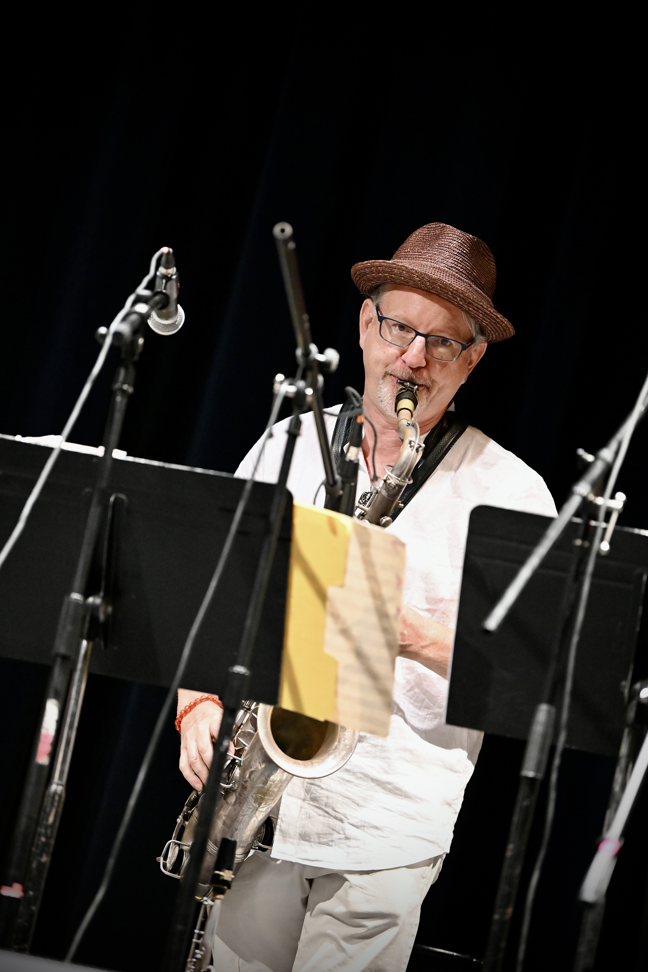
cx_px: 324
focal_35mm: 170
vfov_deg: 12.1
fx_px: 4590
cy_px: 486
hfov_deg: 8.1
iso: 6400
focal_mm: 170
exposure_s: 1/200
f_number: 2.8
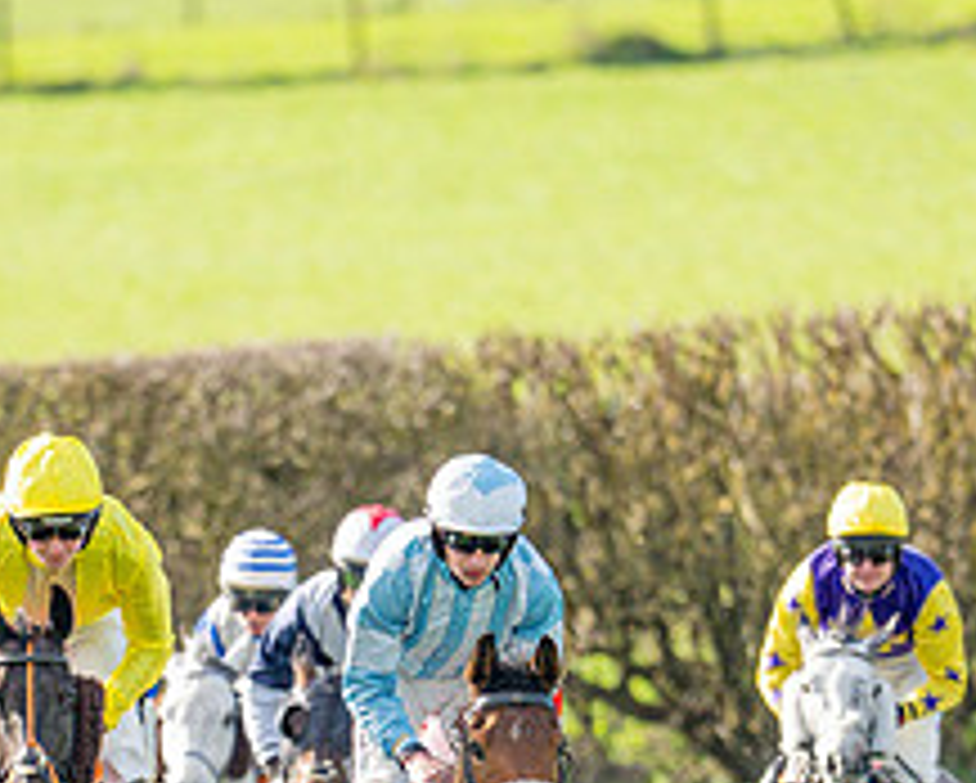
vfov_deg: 1.2
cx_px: 325
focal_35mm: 1297
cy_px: 882
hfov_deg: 1.5
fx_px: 37499
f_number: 4.5
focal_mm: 400
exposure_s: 1/2500
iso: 800
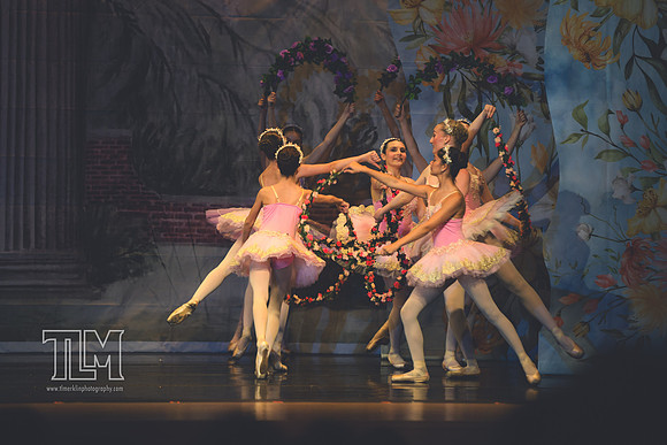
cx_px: 406
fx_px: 4680
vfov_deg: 5.4
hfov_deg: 8.2
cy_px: 174
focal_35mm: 253
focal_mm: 200
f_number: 2.8
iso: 720
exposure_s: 1/500
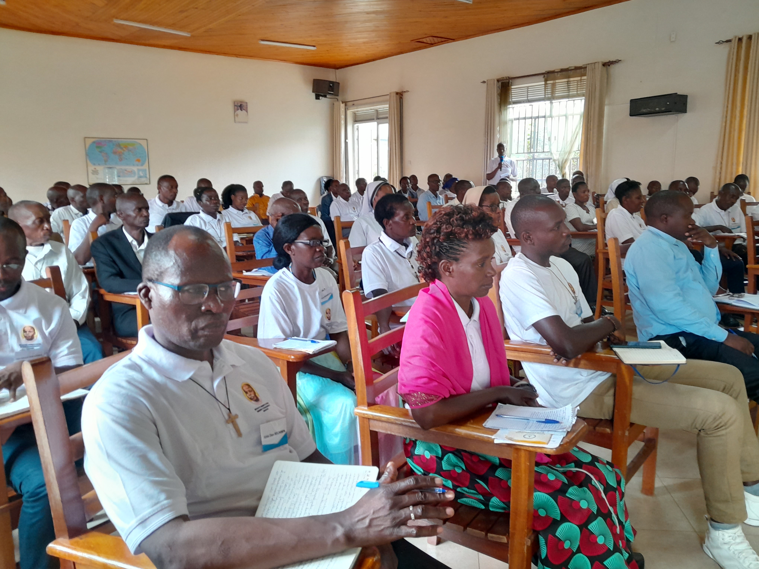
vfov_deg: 51.4
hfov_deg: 65.3
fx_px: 592
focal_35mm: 27
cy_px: 284
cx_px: 380
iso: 320
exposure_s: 1/33
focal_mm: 4
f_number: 1.8
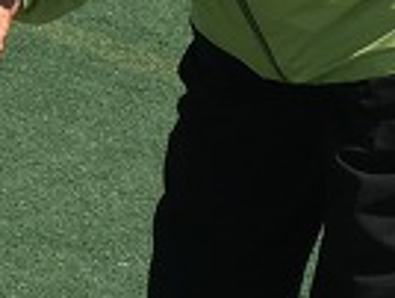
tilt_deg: -14.4
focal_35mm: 221
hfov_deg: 8.1
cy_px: 32
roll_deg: -2.5
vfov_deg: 6.7
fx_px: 2526
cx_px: -613
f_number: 2.2
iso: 25
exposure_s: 1/1202
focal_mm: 4.15
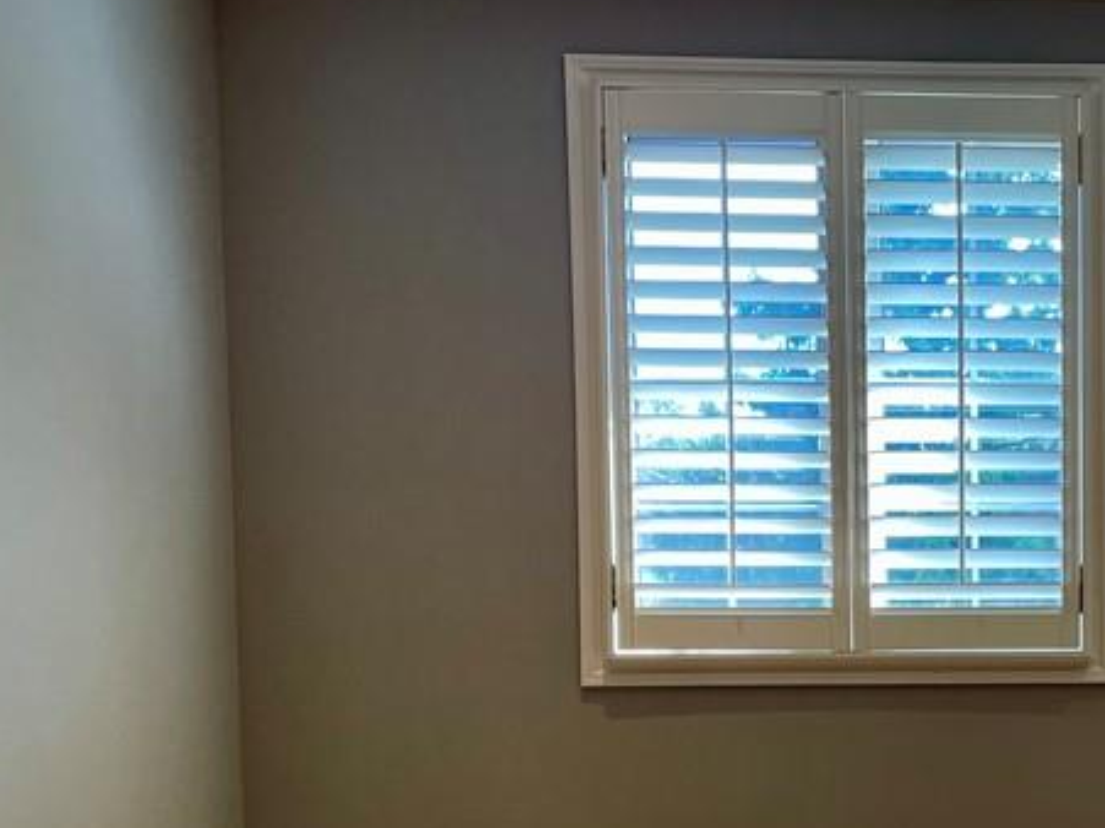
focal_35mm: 59
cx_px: 1110
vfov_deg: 24.4
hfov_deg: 30.4
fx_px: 1883
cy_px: 666
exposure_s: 1/120
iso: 64
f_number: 1.6
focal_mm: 4.2
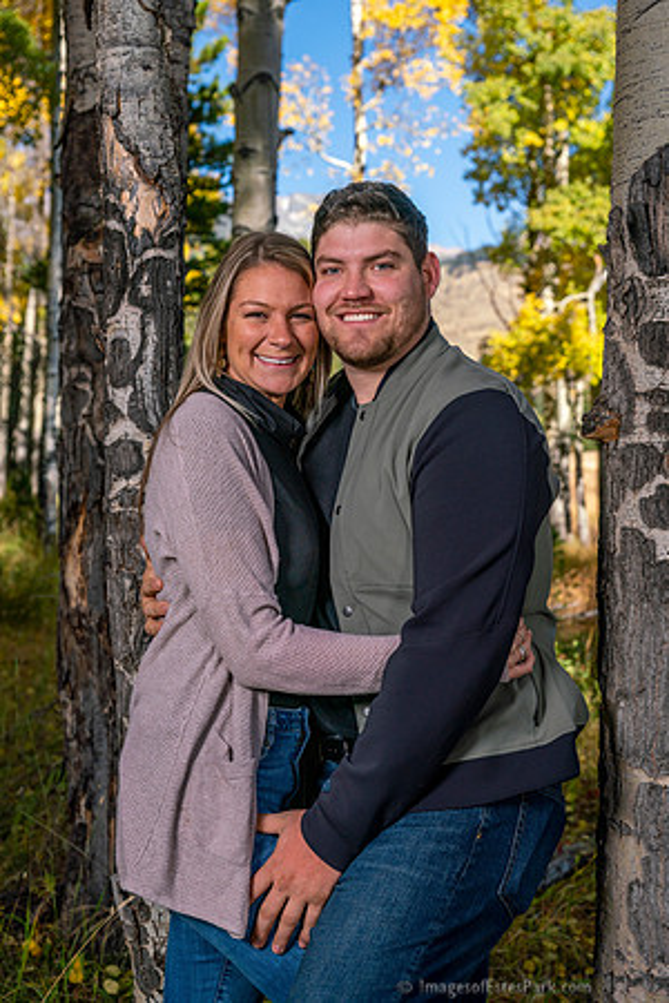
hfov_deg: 29.9
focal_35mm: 45
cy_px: 502
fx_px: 1254
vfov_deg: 43.6
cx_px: 334
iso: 160
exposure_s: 1/1000
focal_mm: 45
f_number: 4.5
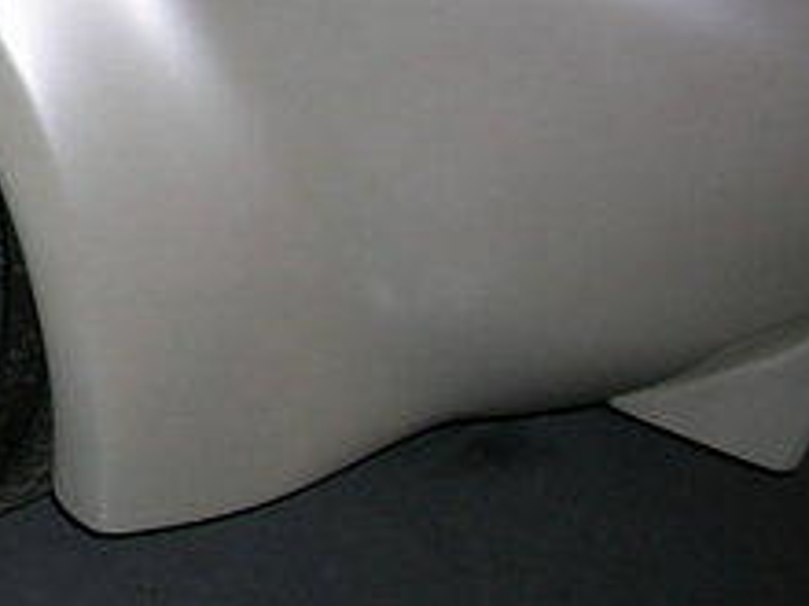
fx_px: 2314
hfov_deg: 18.3
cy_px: 143
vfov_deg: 14.9
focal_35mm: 99
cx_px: -276
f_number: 2.9
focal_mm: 5.7
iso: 50
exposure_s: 1/60.1
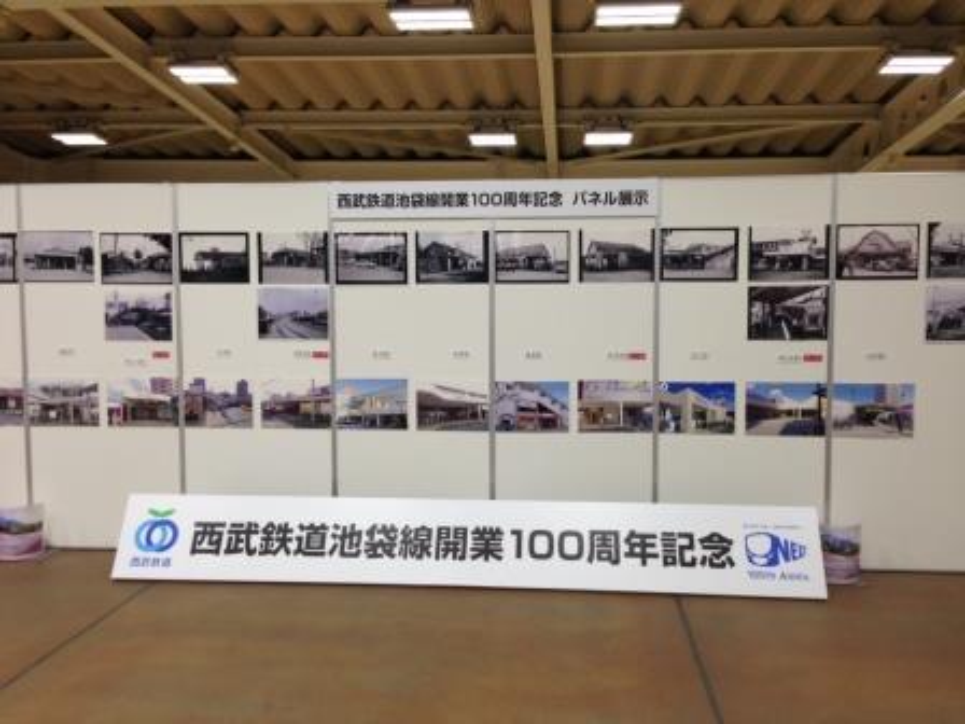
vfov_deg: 42.9
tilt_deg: -4.7
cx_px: 482
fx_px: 920
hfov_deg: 55.4
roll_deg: -0.9
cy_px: 362
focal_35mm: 33
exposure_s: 1/24
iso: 50
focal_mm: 4.12
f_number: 2.4
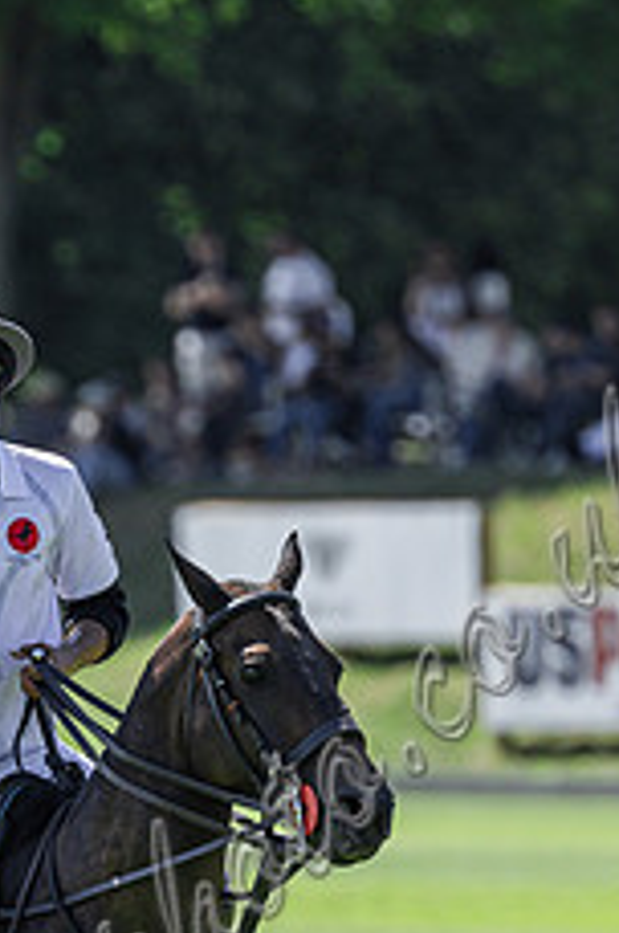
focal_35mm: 1332
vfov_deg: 1.6
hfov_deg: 1.0
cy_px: 824
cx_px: -108
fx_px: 34456
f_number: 5.6
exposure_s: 1/640
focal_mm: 400
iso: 320
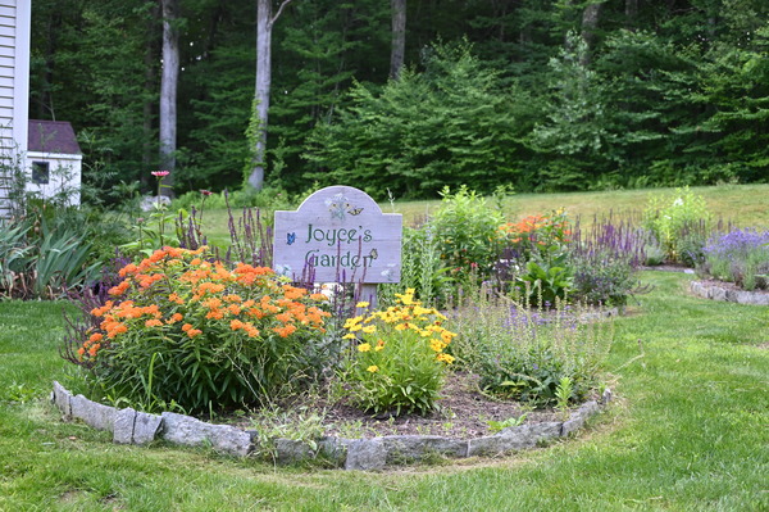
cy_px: 256
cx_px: 384
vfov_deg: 30.5
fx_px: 939
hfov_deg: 44.5
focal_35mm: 44
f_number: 5.3
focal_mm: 44
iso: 400
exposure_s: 1/125
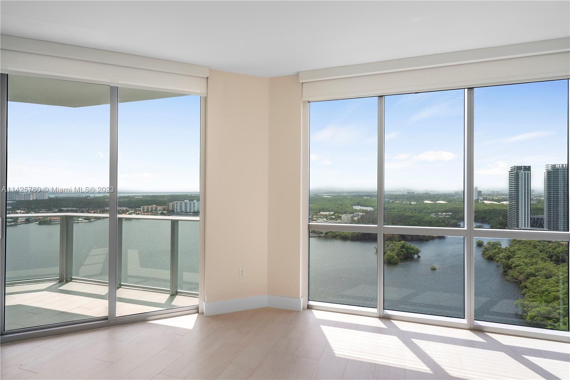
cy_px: 190
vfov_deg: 61.9
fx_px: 317
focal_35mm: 20
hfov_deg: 84.0
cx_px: 285
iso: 320
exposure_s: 1/640
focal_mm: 20
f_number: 9
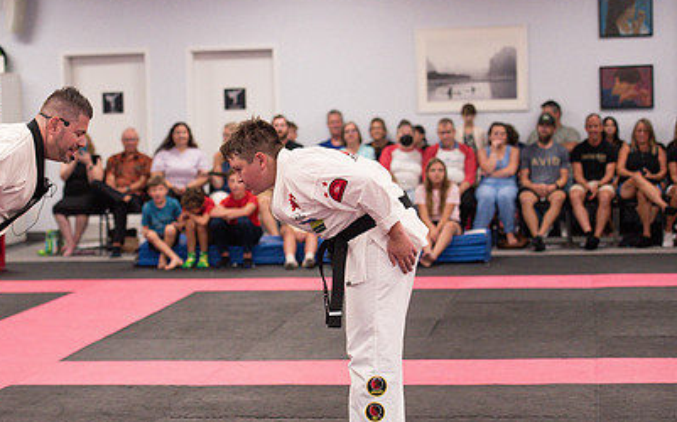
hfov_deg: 19.9
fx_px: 1918
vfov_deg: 12.5
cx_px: 208
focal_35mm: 104
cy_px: 274
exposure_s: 1/400
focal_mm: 70
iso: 1600
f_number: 2.8
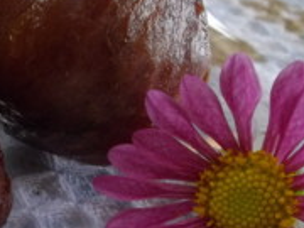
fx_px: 703
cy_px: 152
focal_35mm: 80
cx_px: 0
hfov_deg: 23.4
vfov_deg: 18.4
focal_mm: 5.8
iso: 383
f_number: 3.5
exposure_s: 1/80
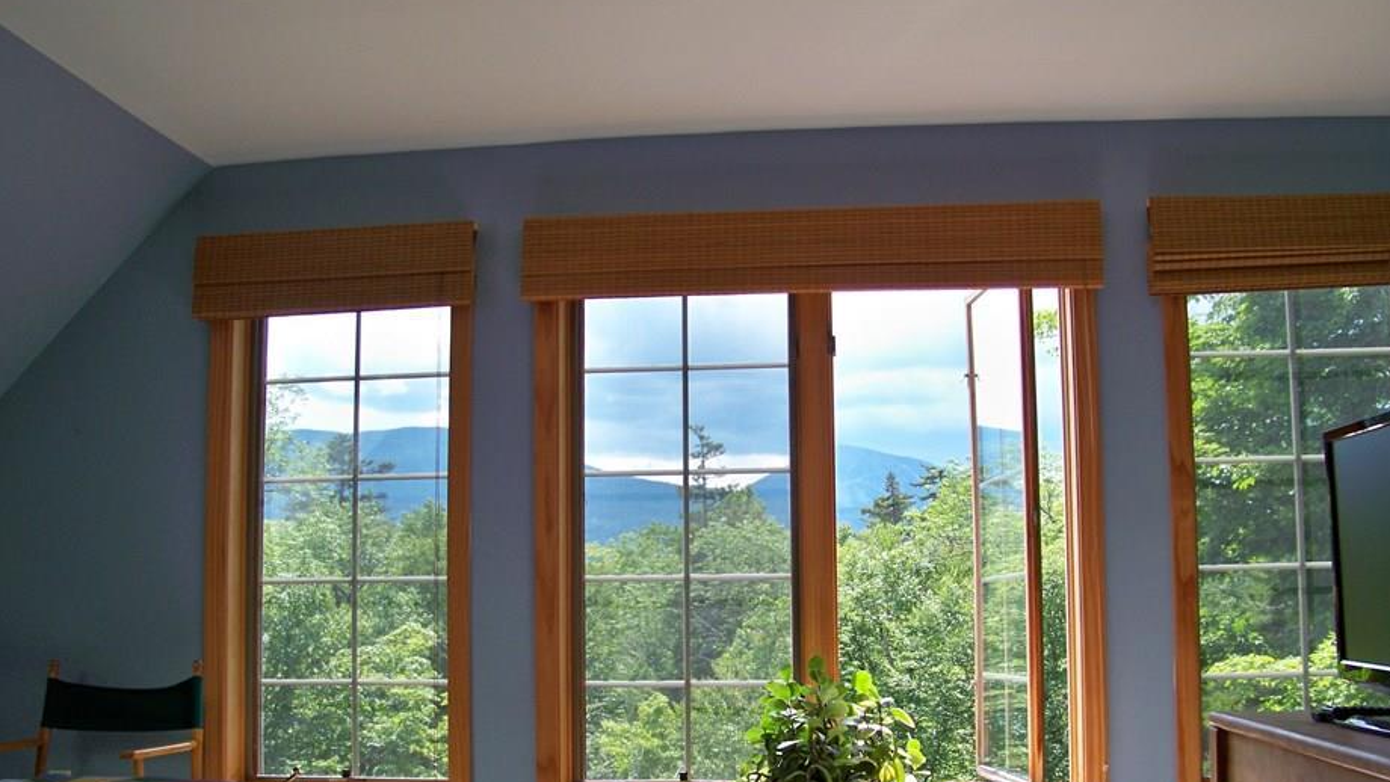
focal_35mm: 40
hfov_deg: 50.5
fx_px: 1475
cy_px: 513
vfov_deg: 29.5
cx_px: 700
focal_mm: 5.85
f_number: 2.8
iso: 64
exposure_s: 1/250
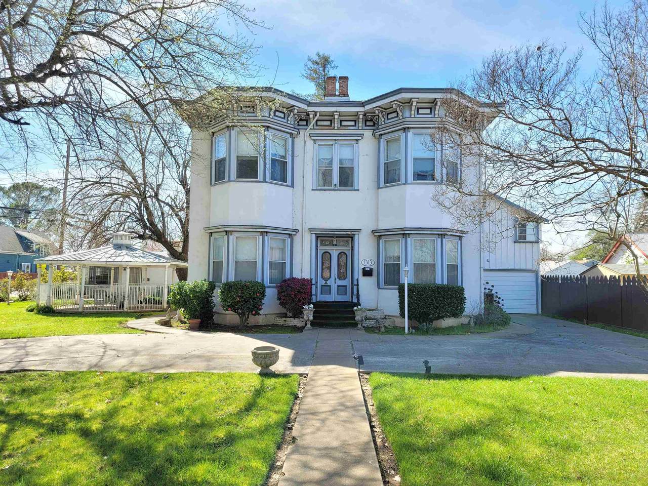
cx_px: 324
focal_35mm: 25
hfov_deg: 69.4
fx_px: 468
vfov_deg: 54.9
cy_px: 243
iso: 20
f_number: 1.8
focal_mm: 7
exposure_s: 1/212
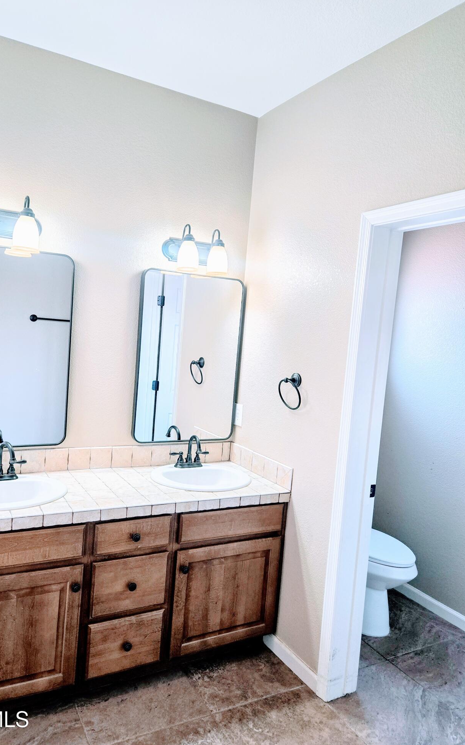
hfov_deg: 49.0
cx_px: 187
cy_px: 372
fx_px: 507
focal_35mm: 25
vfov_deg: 72.5
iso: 100
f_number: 1.8
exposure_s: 1/120
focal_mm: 5.4
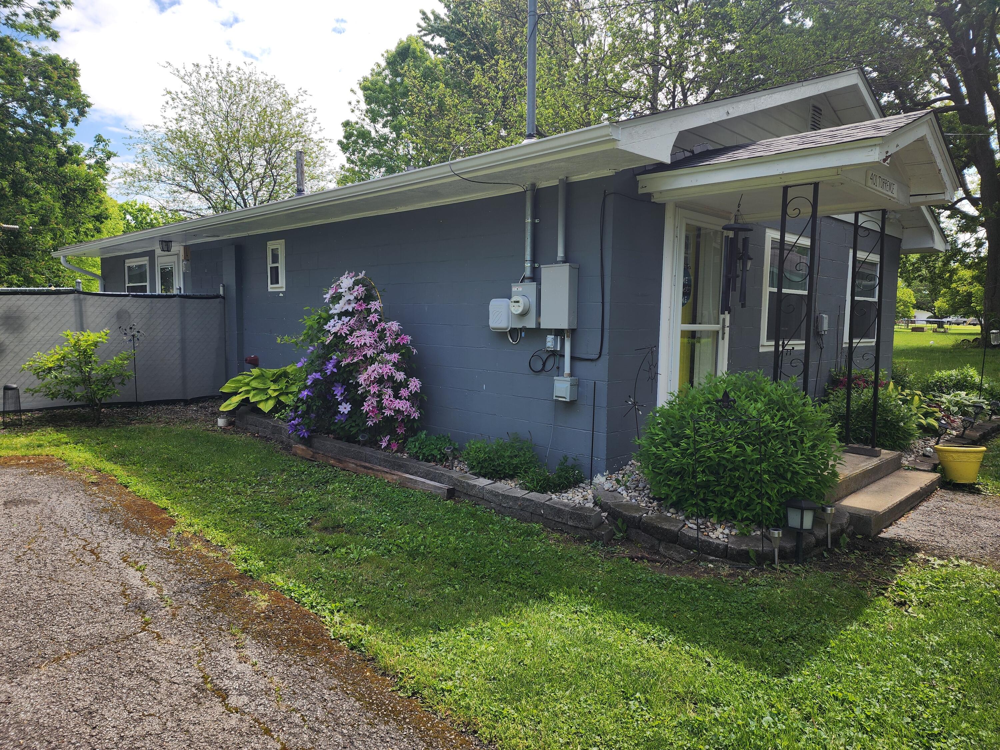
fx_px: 664
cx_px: 500
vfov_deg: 58.9
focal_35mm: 23
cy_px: 375
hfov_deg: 73.9
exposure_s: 1/548
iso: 12
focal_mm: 6.4
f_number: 1.8
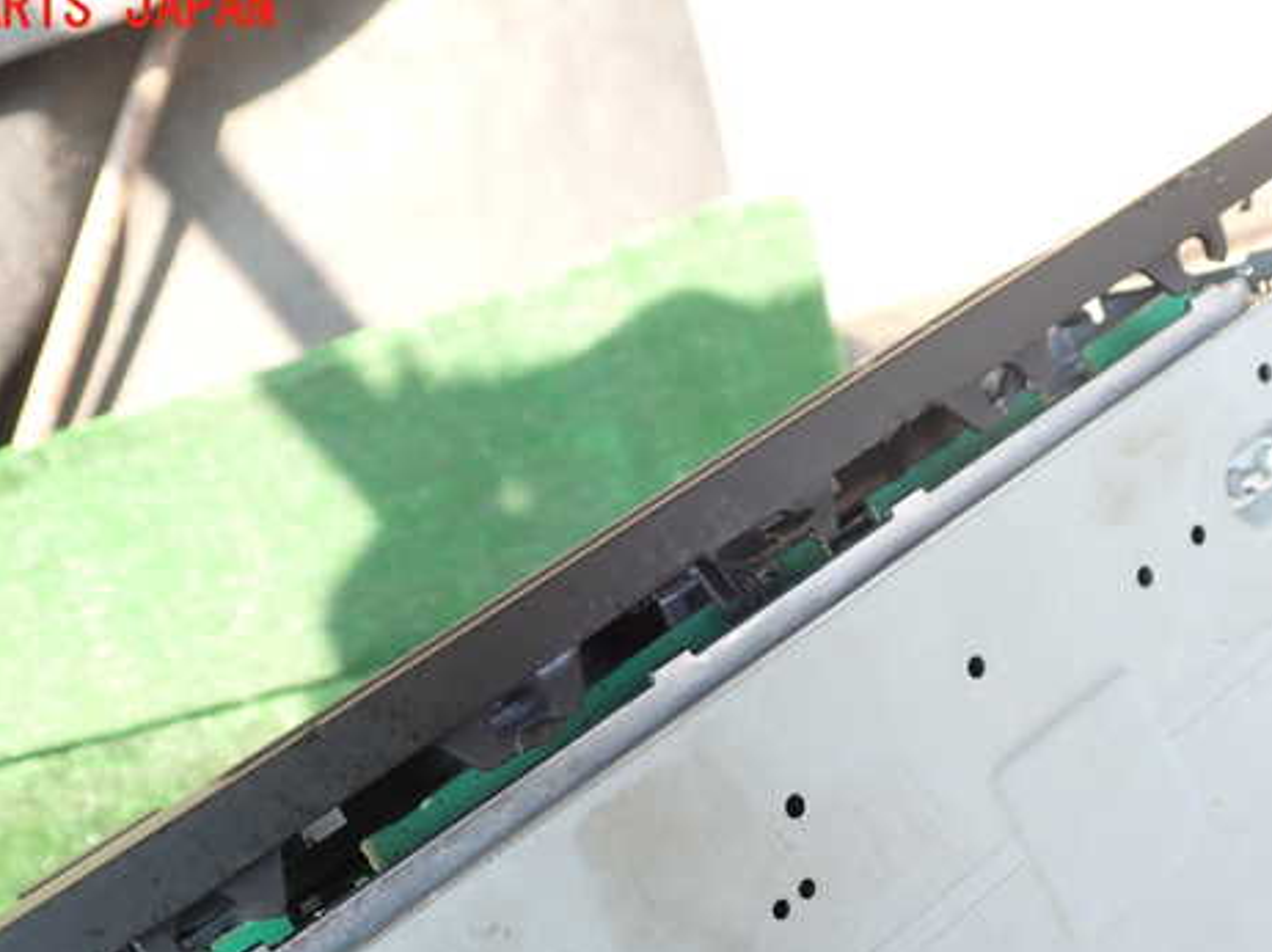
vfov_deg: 36.6
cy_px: 594
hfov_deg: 47.9
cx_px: 600
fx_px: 1432
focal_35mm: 39
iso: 100
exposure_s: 1/100
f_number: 3.2
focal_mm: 5.4
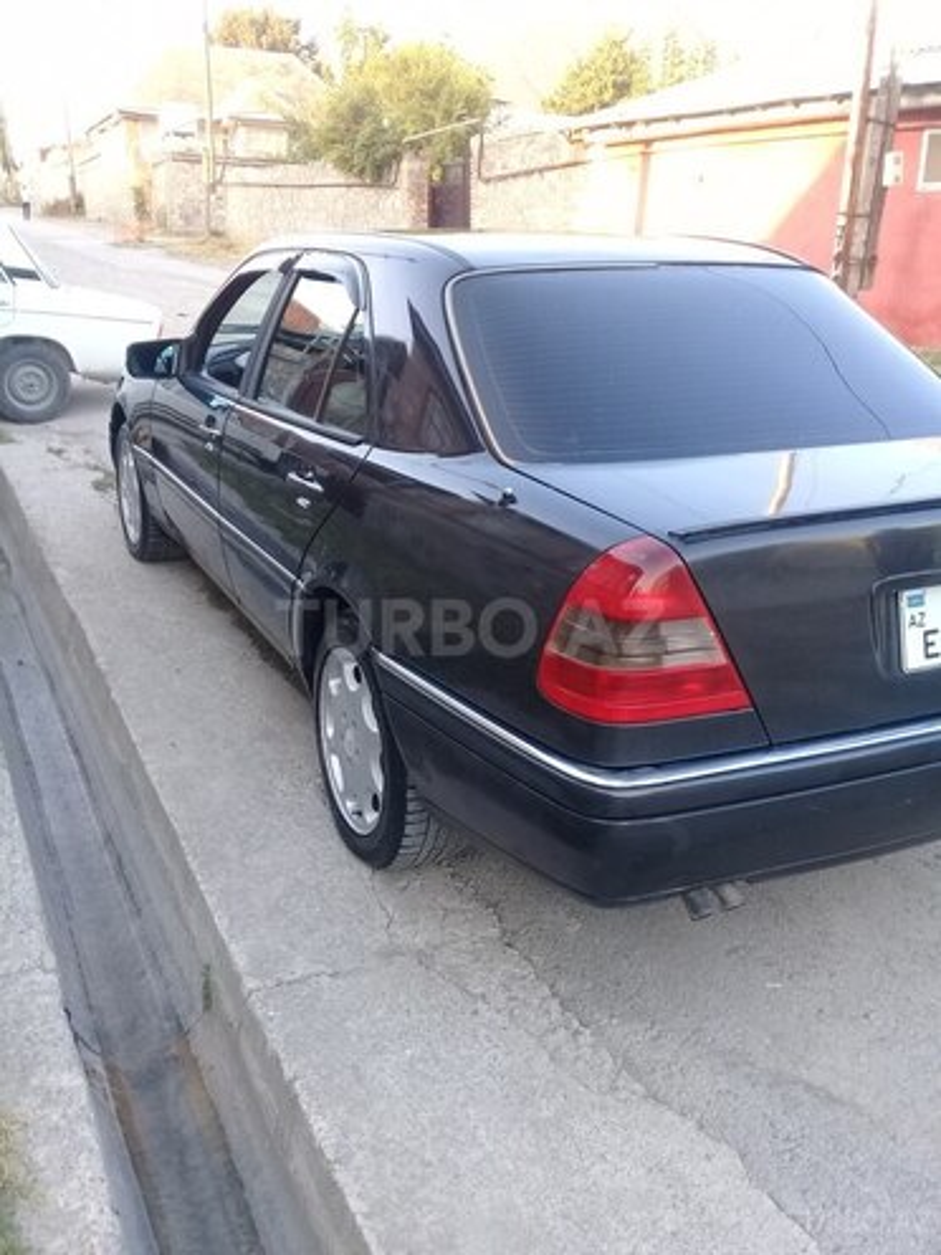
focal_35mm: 31
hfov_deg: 45.4
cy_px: 628
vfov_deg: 58.4
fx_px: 1124
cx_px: 470
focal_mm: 3.3
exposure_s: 1/50
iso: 50
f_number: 2.2
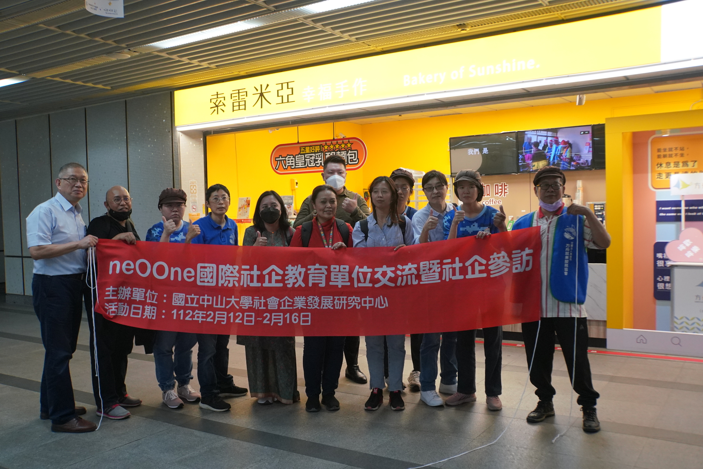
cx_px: 352
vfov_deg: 40.0
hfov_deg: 57.2
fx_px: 645
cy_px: 234
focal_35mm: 33
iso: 1600
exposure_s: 1/160
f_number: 4
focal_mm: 22
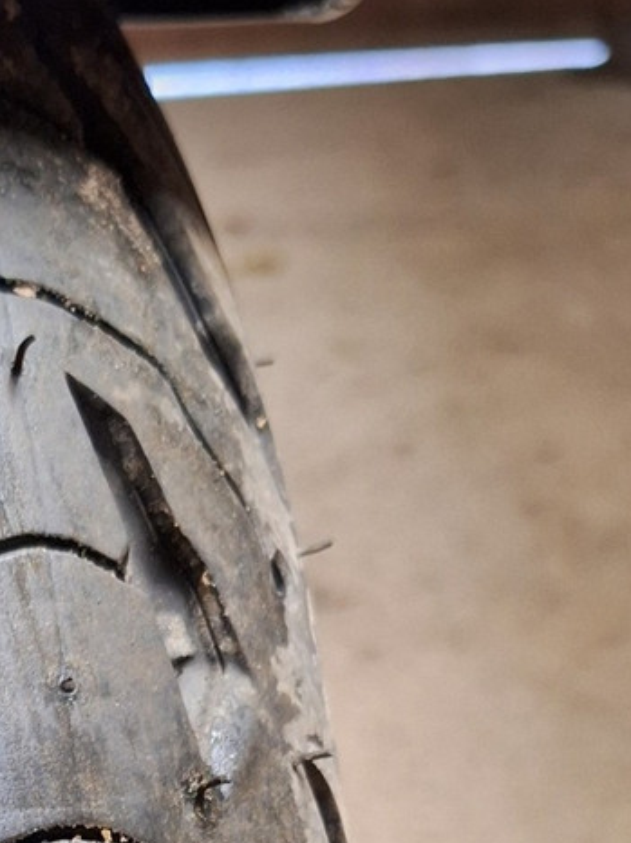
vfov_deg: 22.1
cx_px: -74
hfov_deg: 17.9
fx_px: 1922
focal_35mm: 79
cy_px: 1113
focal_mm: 5.54
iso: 400
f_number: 1.8
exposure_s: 1/20
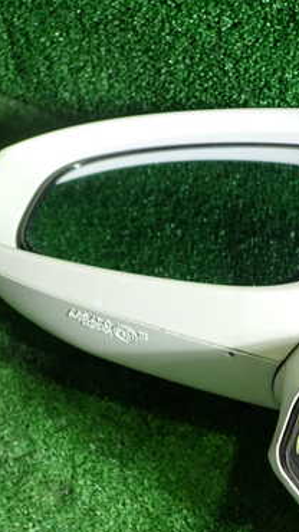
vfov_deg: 39.1
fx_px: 747
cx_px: 257
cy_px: 289
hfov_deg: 22.2
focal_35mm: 53
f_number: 2.3
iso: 200
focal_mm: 5.4
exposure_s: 1/50
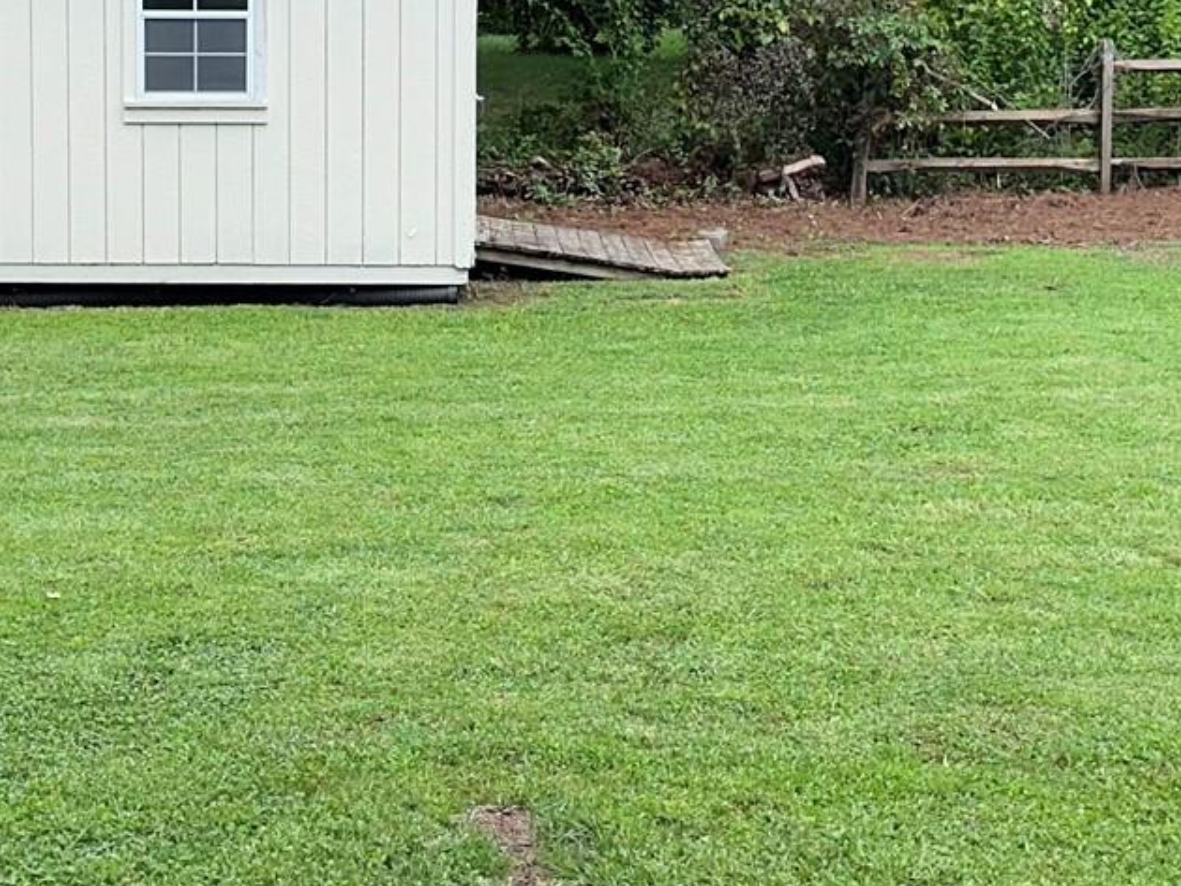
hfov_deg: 24.9
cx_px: 448
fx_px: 2662
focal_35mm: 78
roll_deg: -0.4
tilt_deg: -4.4
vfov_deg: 18.7
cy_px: 146
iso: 50
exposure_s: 1/791
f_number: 1.78
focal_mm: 6.86
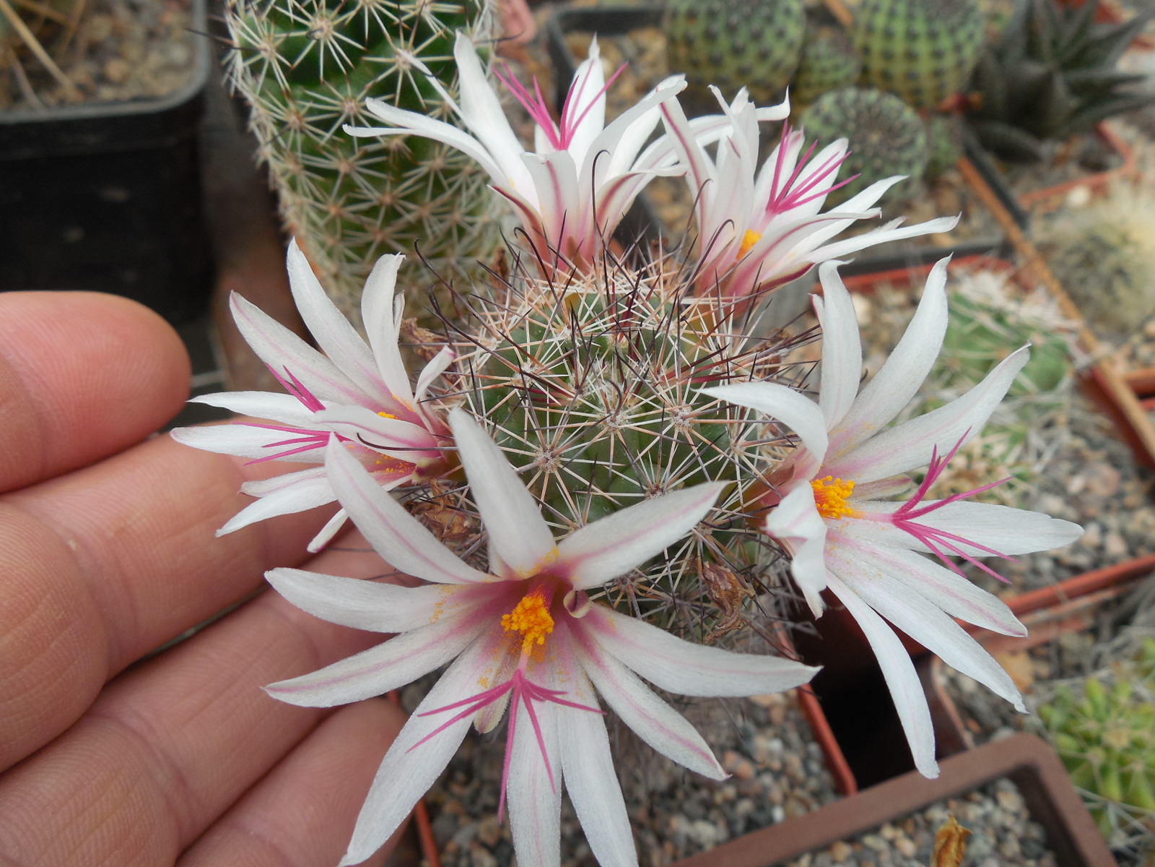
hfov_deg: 58.4
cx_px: 578
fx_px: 1034
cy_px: 434
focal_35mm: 31
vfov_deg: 45.4
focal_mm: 5.6
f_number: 3.6
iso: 125
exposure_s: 1/160
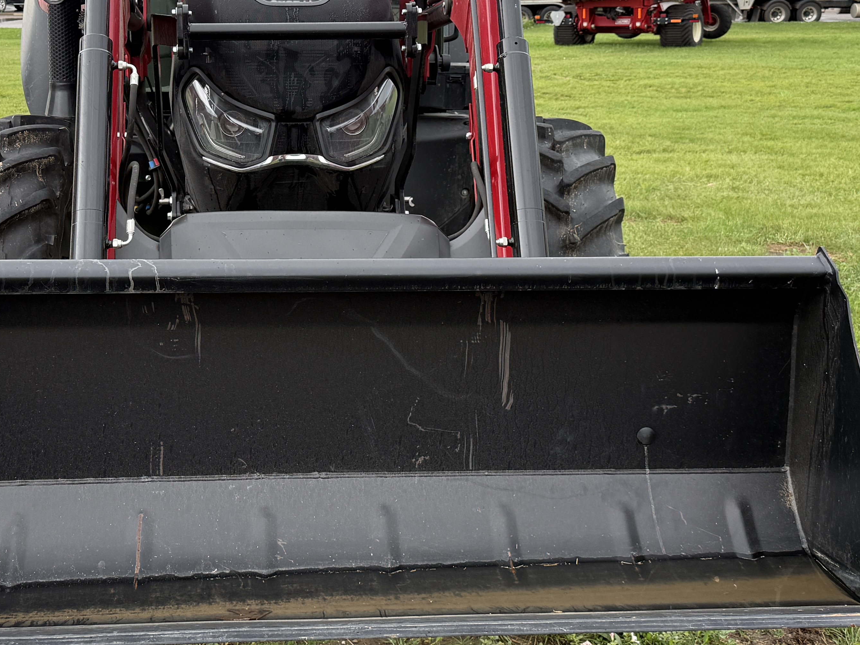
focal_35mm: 51
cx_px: 306
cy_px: 224
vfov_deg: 28.4
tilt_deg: -9.5
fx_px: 1267
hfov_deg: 37.2
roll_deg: +0.1
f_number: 1.78
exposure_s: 1/805
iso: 100
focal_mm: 6.76
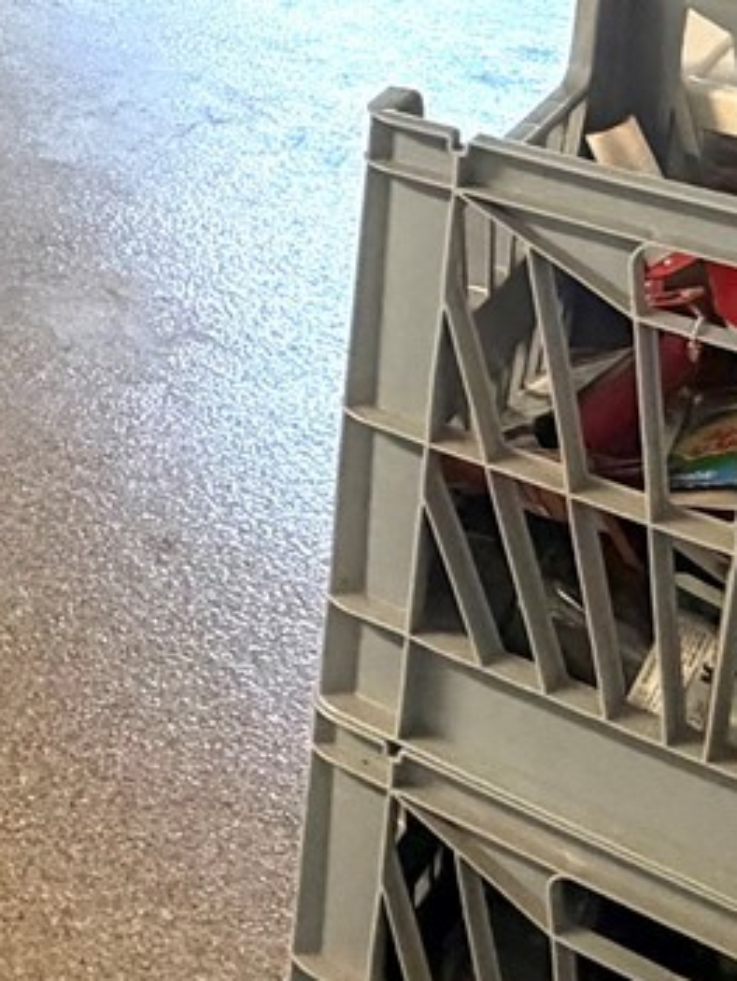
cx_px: -149
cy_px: -157
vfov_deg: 27.1
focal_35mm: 64
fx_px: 1815
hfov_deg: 21.3
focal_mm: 2.22
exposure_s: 1/60
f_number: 2.2
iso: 500
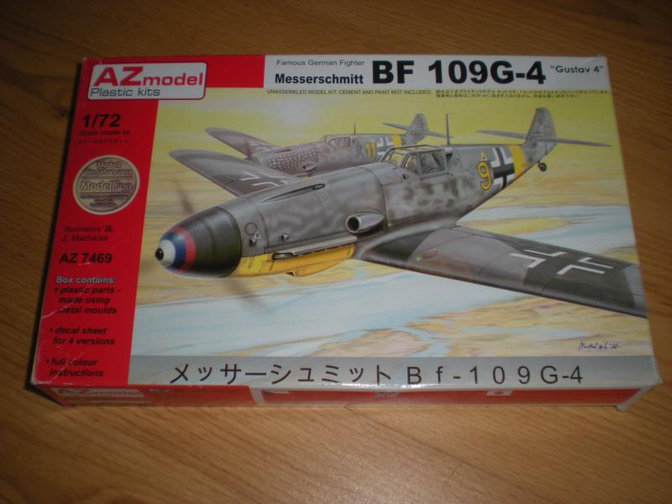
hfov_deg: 49.0
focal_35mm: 38
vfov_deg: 37.7
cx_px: 336
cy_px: 252
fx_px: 738
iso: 64
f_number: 3.1
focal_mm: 6.3
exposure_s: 1/30
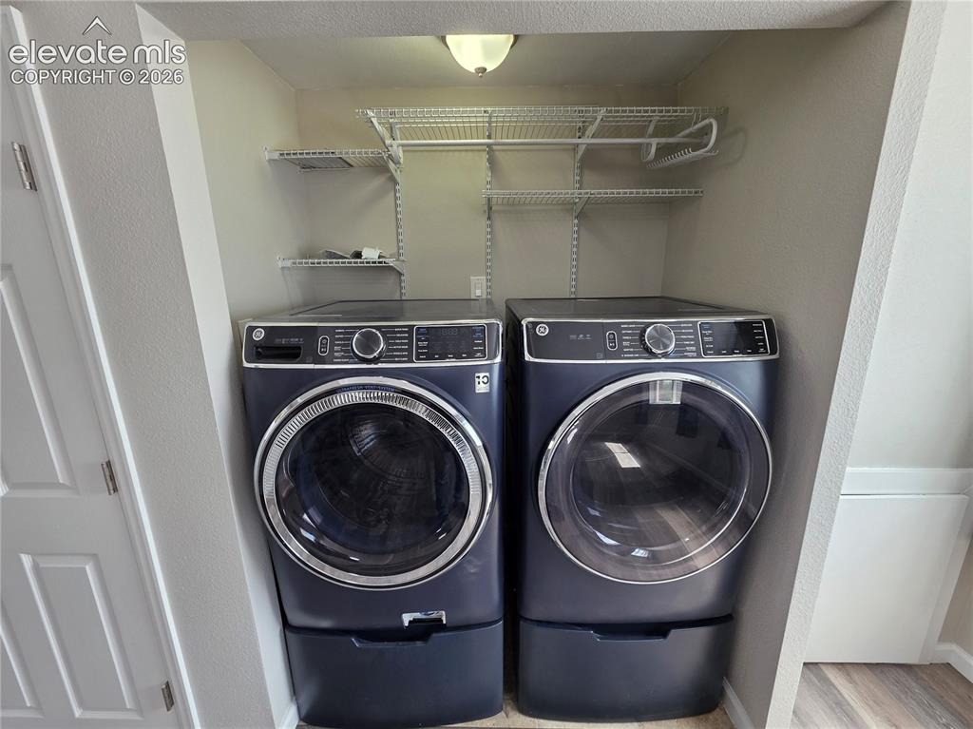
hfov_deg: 106.2
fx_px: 365
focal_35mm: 13
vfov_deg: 89.9
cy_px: 364
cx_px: 486
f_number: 1.9
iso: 100
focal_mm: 2.2
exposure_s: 1/120
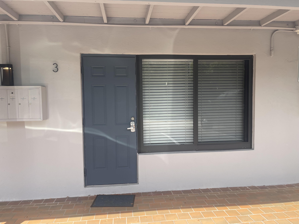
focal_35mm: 25
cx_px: 150
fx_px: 216
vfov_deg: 54.9
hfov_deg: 69.4
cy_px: 112
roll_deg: +0.8
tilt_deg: -4.3
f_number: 1.6
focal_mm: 5.1
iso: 32
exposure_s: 1/1119
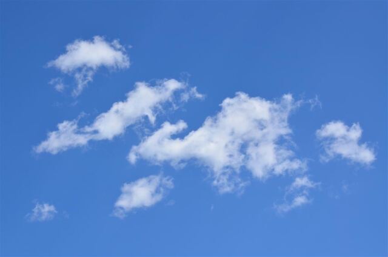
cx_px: 194
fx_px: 1000
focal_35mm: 93
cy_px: 128
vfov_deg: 14.6
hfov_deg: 22.0
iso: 200
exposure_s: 1/250
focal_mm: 62
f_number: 16
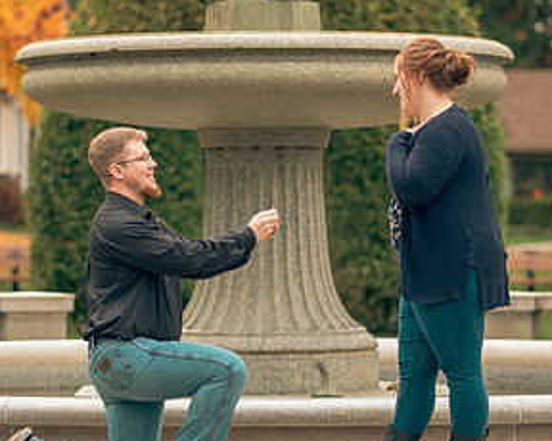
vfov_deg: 8.2
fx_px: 3069
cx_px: 262
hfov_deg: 10.3
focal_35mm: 188
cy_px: 257
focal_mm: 85
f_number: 1.8
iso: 50
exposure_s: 1/125
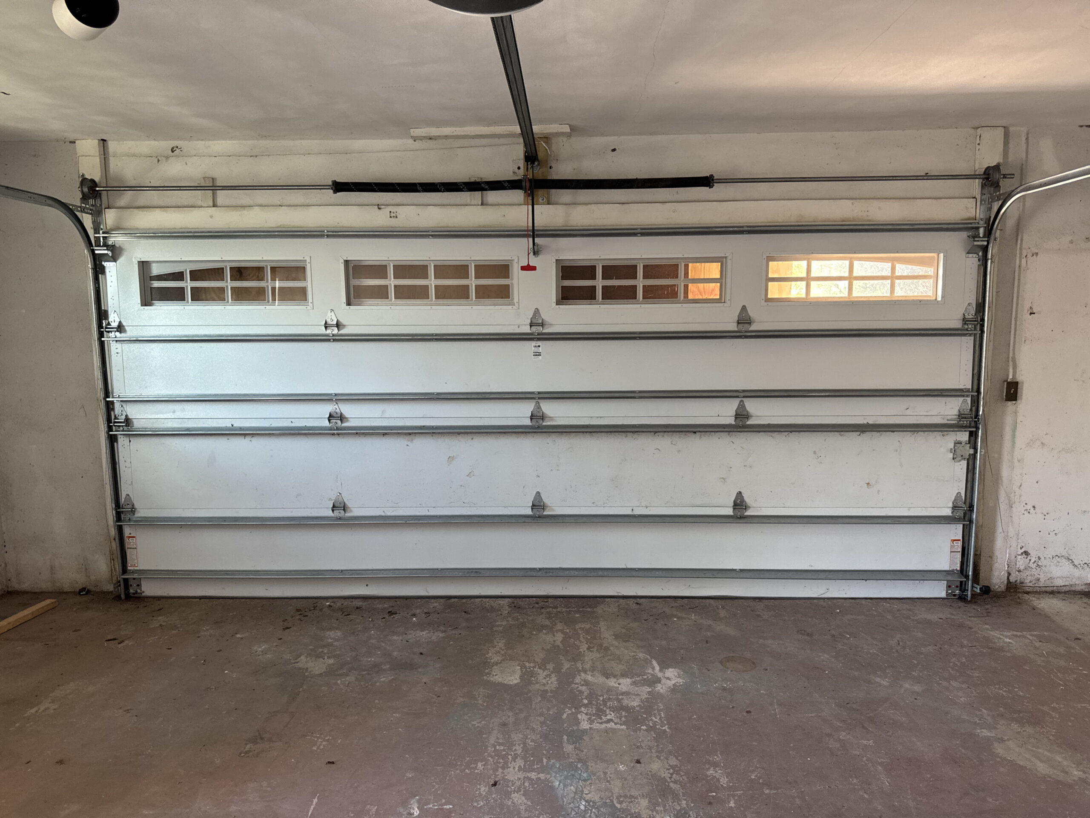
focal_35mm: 24
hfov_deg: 71.6
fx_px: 756
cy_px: 409
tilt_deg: -6.7
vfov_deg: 56.8
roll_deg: +0.3
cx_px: 545
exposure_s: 1/74
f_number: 1.78
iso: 200
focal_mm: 6.76
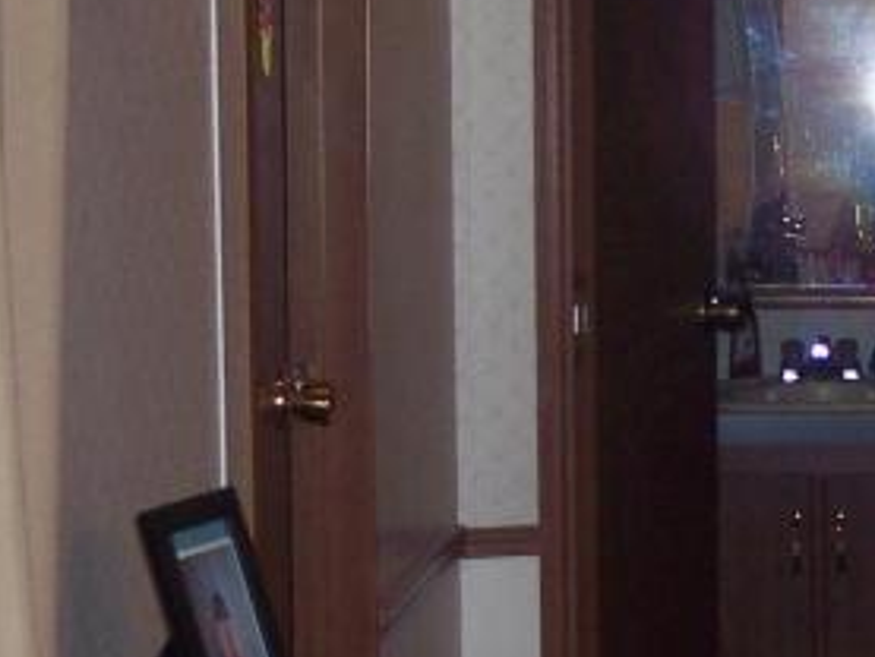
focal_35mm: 144
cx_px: 881
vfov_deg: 10.3
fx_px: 3642
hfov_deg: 13.5
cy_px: 556
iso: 140
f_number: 2.8
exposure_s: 1/60
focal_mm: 8
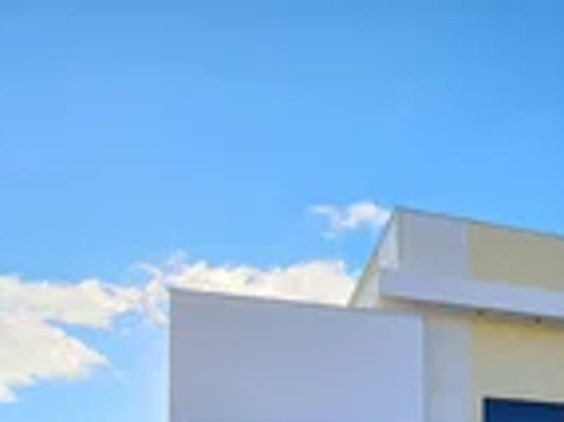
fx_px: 570
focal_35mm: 35
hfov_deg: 51.5
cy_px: 530
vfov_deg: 32.2
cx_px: 387
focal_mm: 1.74
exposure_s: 1/662
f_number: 2.2
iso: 50
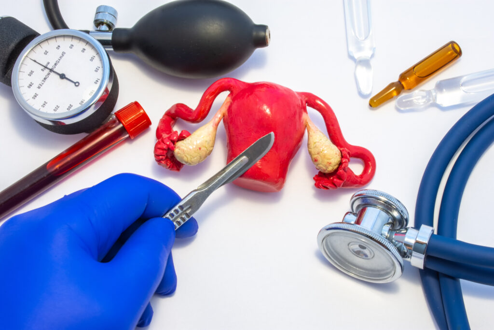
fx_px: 988
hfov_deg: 28.1
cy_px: 165
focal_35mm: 72
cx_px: 247
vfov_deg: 18.9
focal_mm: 48
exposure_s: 4
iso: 100
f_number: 29
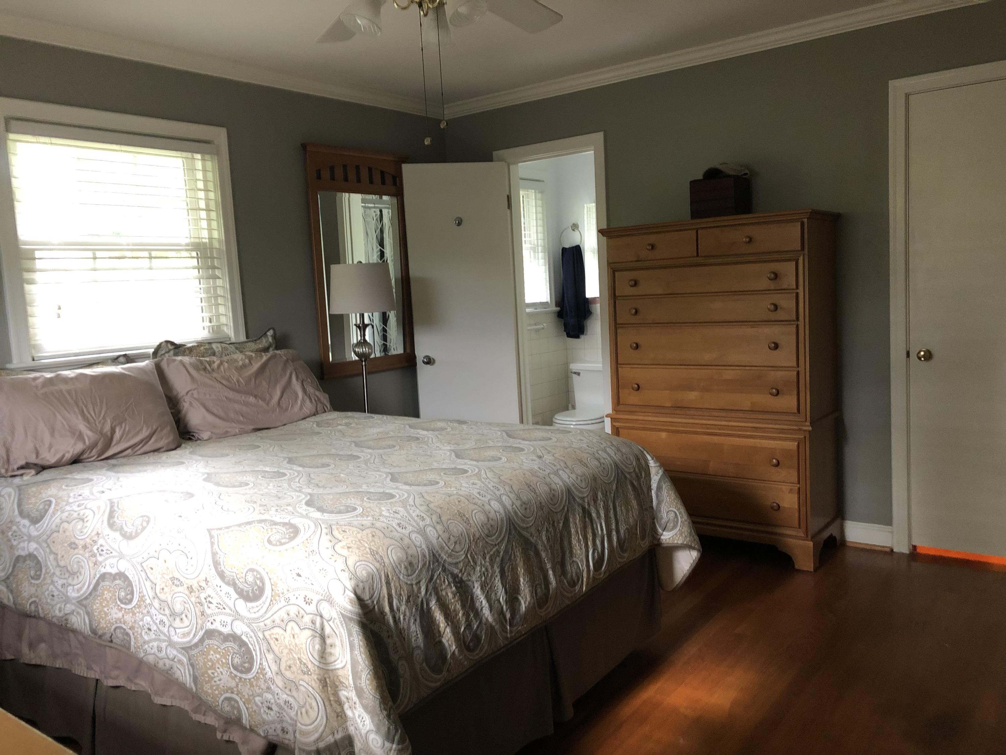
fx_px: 814
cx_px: 503
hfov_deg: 63.4
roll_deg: +4.1
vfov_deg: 49.7
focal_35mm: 28
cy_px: 378
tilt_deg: -5.9
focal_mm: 3.99
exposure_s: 1/9
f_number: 1.8
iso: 100
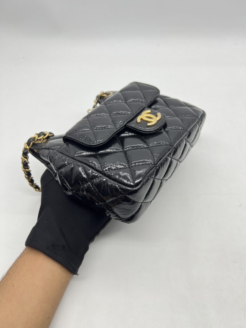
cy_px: 164
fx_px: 246
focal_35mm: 26
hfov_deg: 53.1
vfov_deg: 67.3
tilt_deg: -50.1
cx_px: 123
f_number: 1.5
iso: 40
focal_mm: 5.7
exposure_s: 1/100
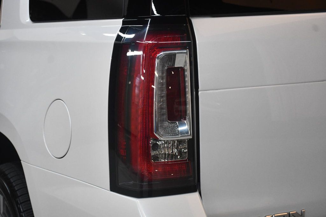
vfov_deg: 23.8
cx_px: 163
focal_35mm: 57
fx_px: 516
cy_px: 108
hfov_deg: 35.1
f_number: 4.2
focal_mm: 38
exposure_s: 1/125
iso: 1600
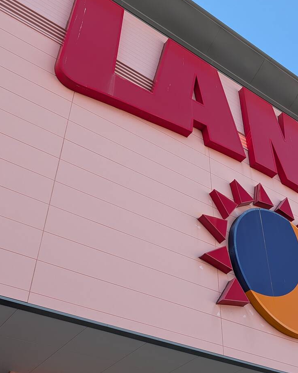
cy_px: 184
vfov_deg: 44.8
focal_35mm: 41
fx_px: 452
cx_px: 198
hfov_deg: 36.1
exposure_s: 1/506
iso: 33
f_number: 1.68
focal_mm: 6.9
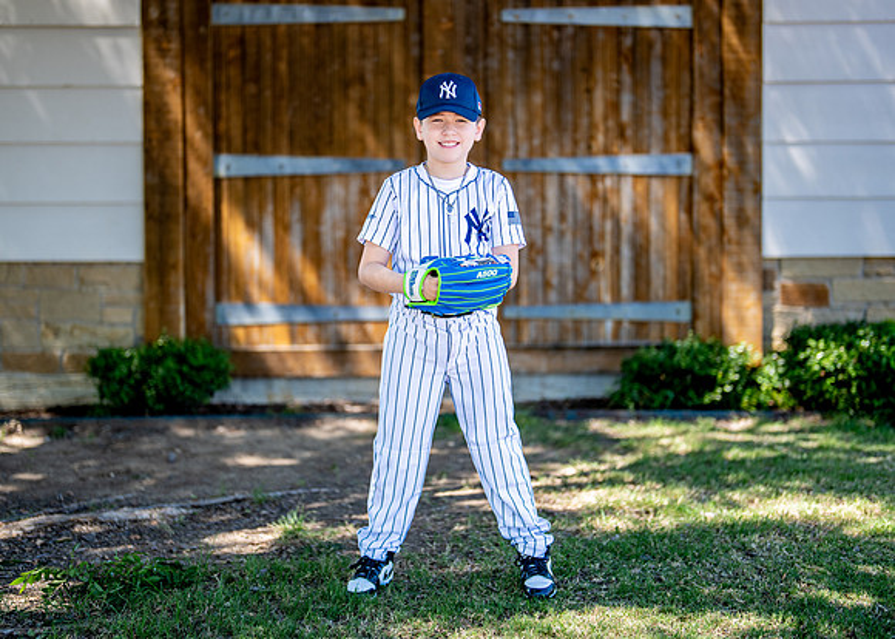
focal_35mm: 64
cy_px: 295
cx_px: 438
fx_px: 1622
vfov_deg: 22.3
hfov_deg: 30.8
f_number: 1.2
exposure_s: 1/1250
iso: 100
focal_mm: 50
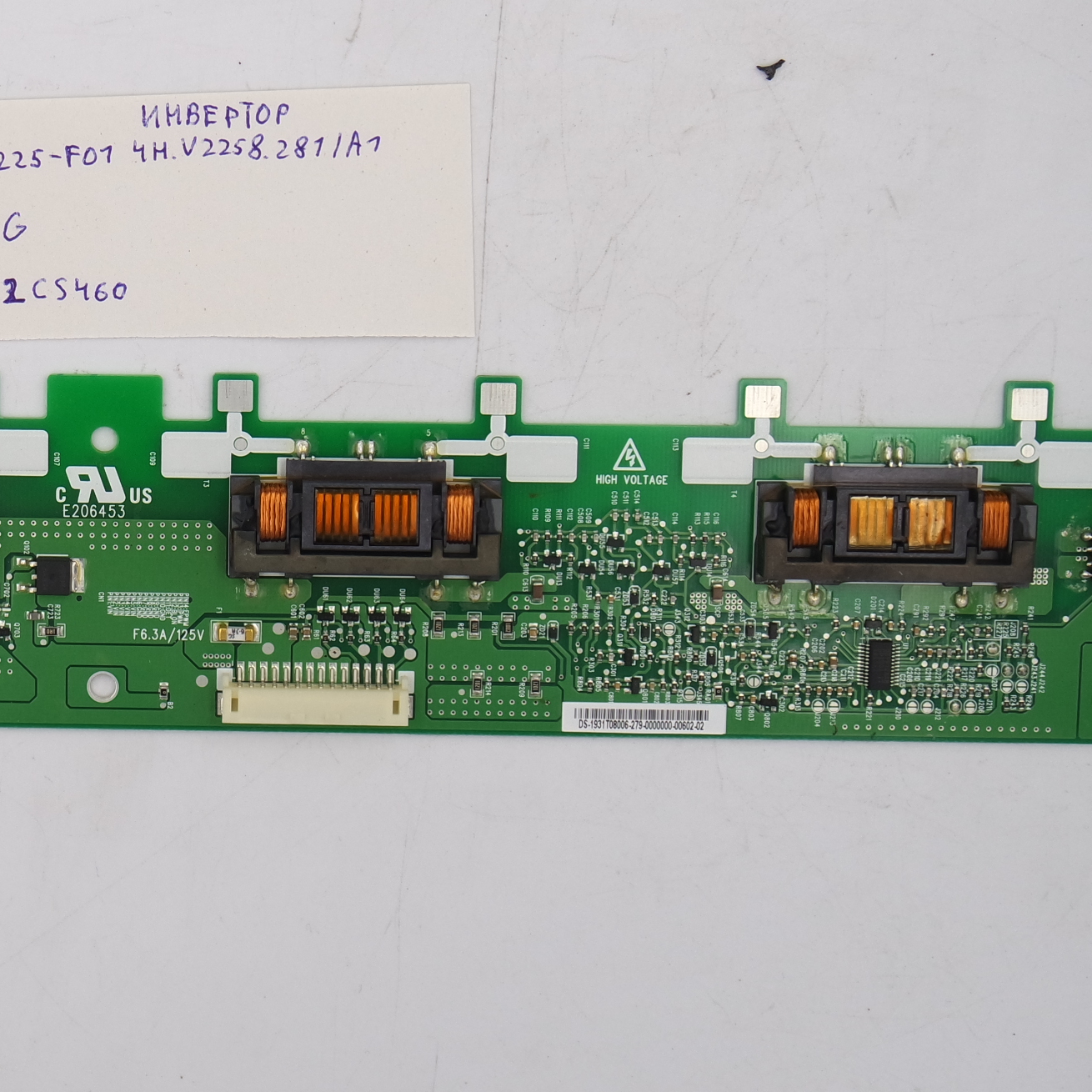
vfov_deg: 20.8
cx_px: 144
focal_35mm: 83
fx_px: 2962
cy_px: 394
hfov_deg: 20.5
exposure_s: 1/125
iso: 160
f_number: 5.6
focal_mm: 16
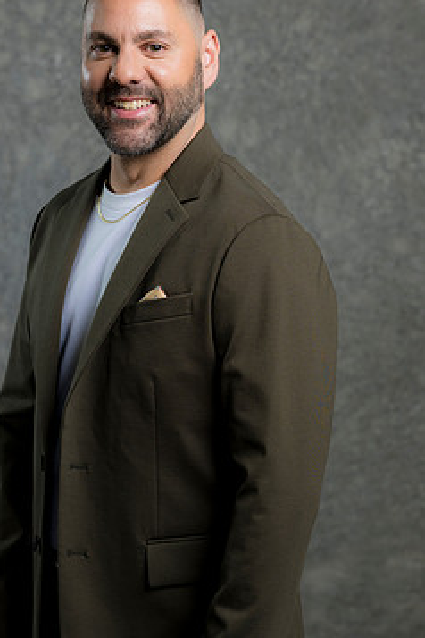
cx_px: 161
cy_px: 297
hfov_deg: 12.8
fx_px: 1895
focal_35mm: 107
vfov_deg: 19.1
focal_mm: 85
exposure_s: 1/200
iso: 125
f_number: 5
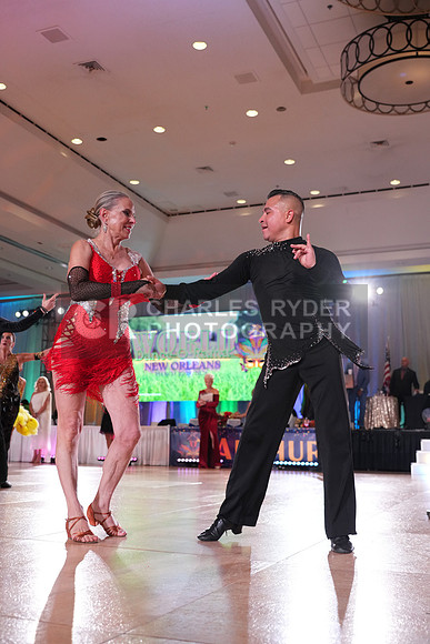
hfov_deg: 36.0
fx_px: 662
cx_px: 215
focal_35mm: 37
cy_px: 322
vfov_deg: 51.9
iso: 2500
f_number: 4
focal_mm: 37
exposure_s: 1/500
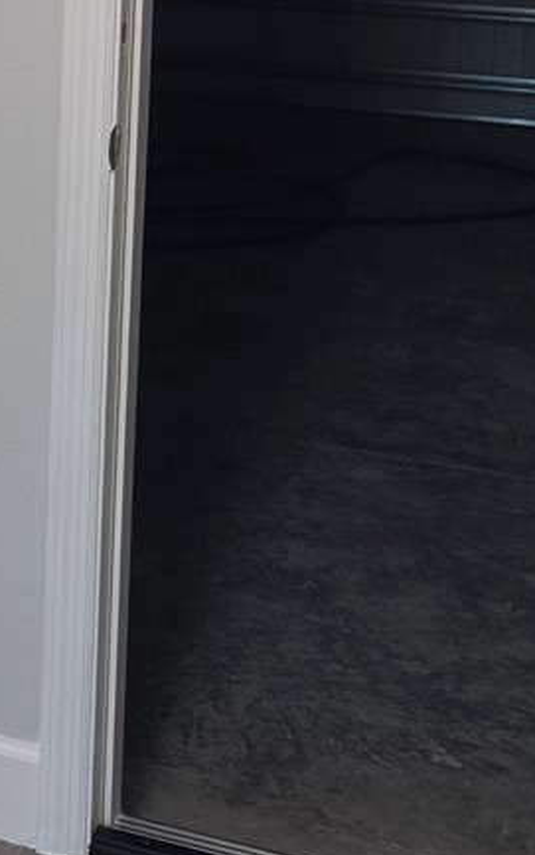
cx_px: -738
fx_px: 2098
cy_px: -4
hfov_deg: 11.9
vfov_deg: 22.2
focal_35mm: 90
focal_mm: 6.5
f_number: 1.4
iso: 160
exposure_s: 1/120
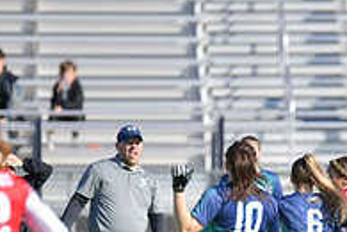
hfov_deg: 2.6
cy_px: 294
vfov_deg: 1.7
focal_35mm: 802
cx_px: 404
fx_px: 7730
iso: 400
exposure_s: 1/6400
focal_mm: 270
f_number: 2.8
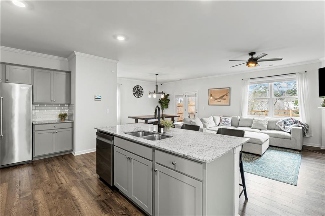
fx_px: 144
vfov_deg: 73.7
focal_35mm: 16
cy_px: 108
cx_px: 162
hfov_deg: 96.8
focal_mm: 16
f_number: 8
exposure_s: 1/3
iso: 200
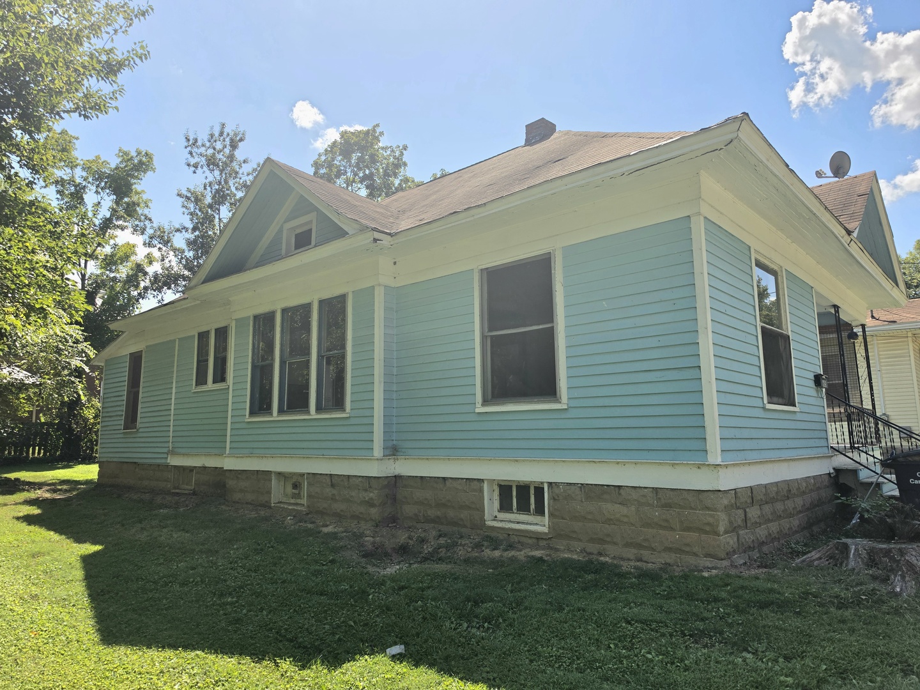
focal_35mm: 23
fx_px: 611
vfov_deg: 58.9
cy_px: 345
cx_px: 460
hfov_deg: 73.9
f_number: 1.4
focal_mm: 6.5
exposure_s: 1/10000
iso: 64
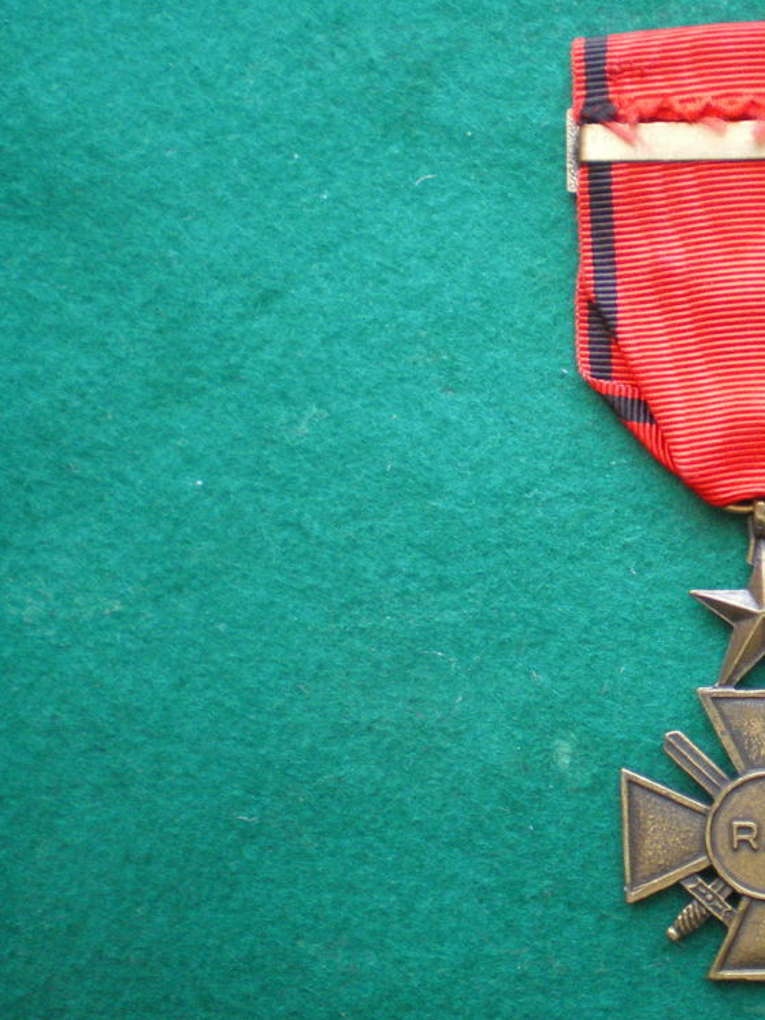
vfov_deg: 37.5
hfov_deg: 27.6
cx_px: 673
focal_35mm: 51
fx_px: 1502
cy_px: 511
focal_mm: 6.3
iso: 400
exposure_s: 1/25
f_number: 3.1
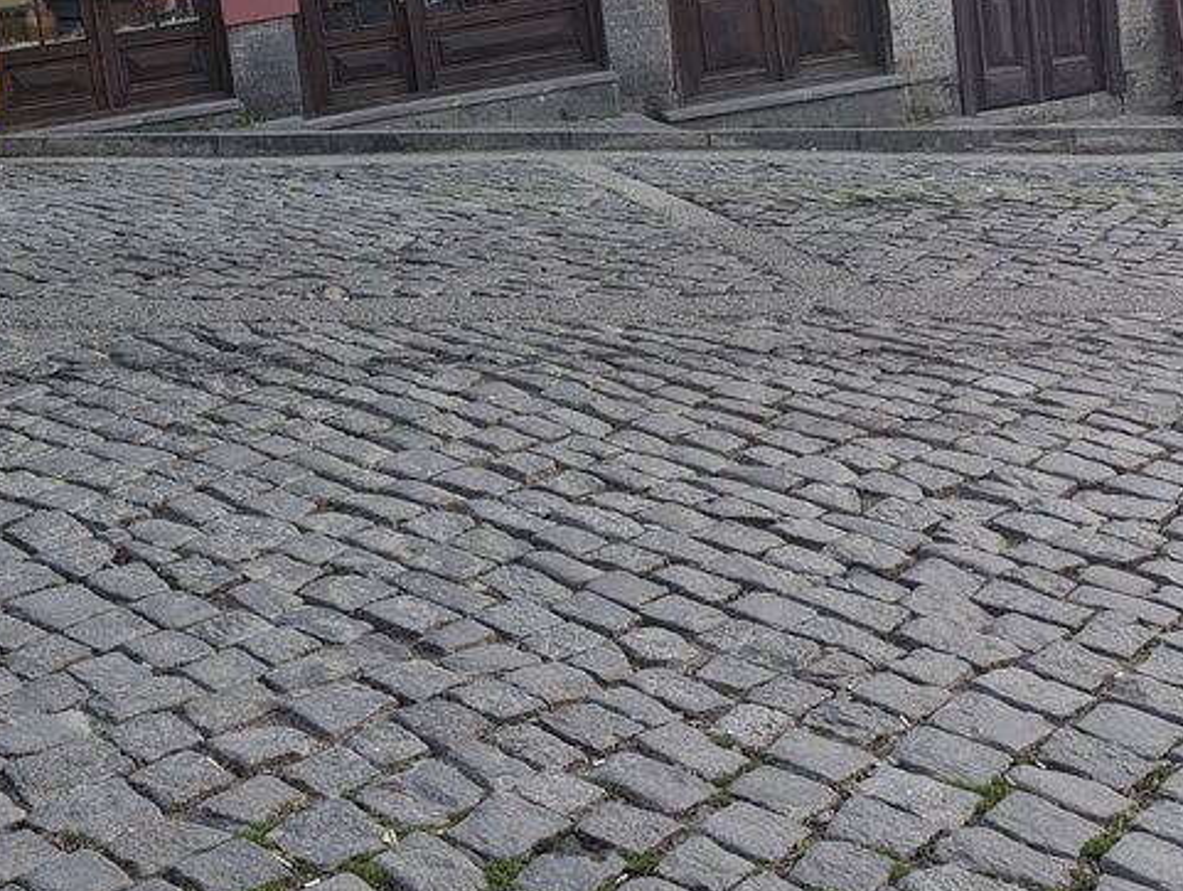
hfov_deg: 35.3
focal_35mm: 53
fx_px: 1814
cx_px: 296
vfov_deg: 26.2
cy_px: 12
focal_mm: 6.81
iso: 49
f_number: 1.85
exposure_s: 1/66.3
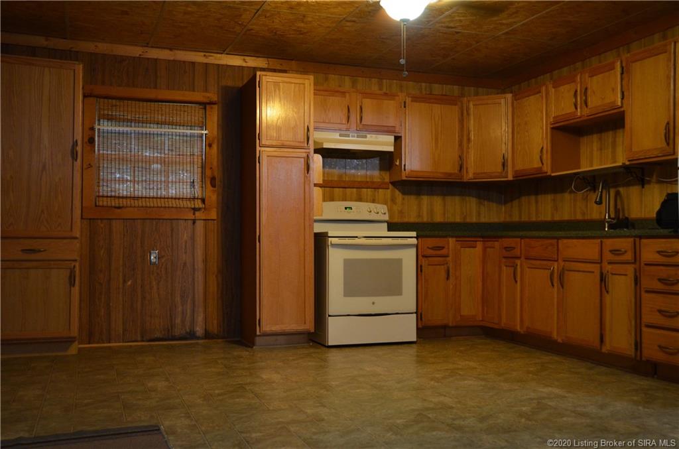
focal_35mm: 36
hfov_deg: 53.3
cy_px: 224
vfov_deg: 36.7
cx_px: 340
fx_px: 677
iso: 1600
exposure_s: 1/15
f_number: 3.8
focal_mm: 24
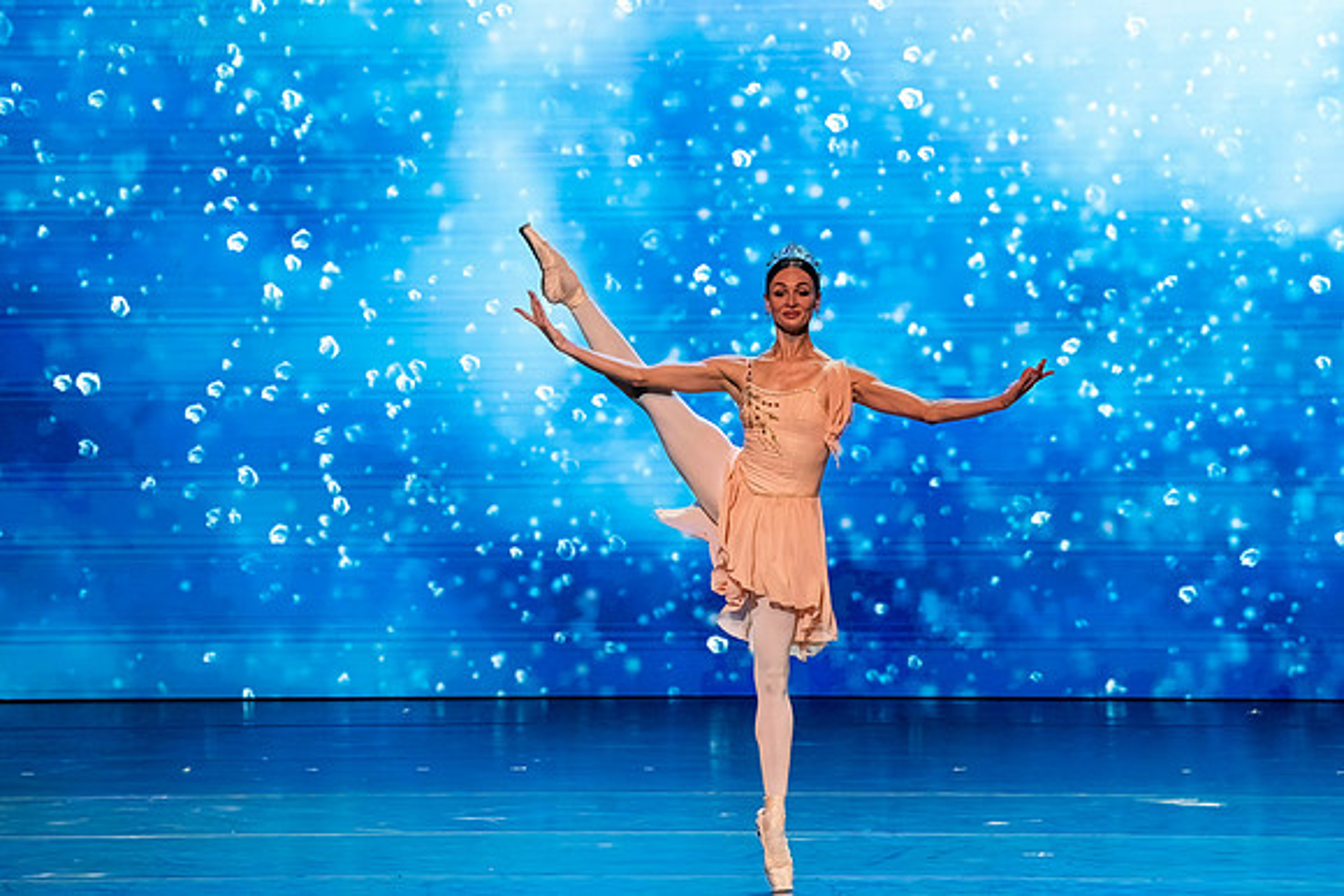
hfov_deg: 6.0
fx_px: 12929
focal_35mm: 346
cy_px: 382
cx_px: 571
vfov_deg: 4.0
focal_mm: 300
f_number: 5.6
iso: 6400
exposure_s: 1/400
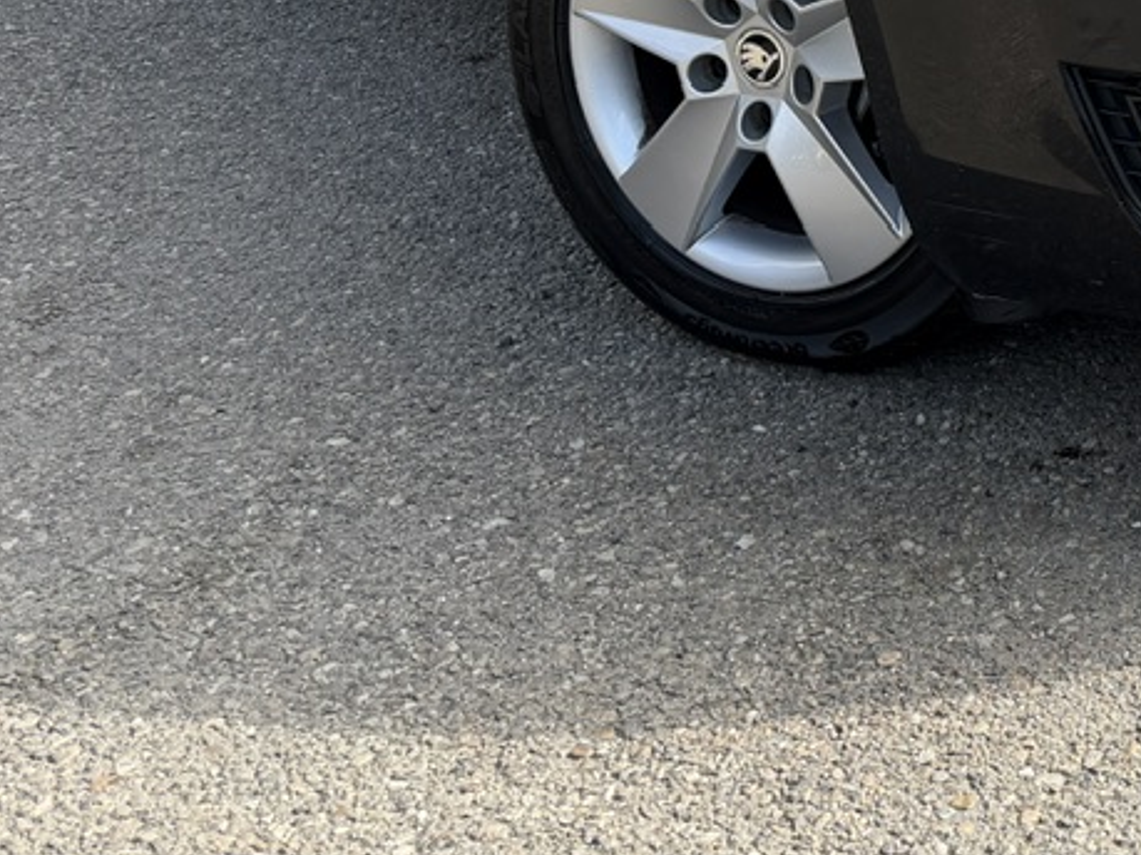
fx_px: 2208
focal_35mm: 67
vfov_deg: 20.0
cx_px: 1290
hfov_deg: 26.4
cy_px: -281
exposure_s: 1/1618
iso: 100
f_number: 1.78
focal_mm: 6.76
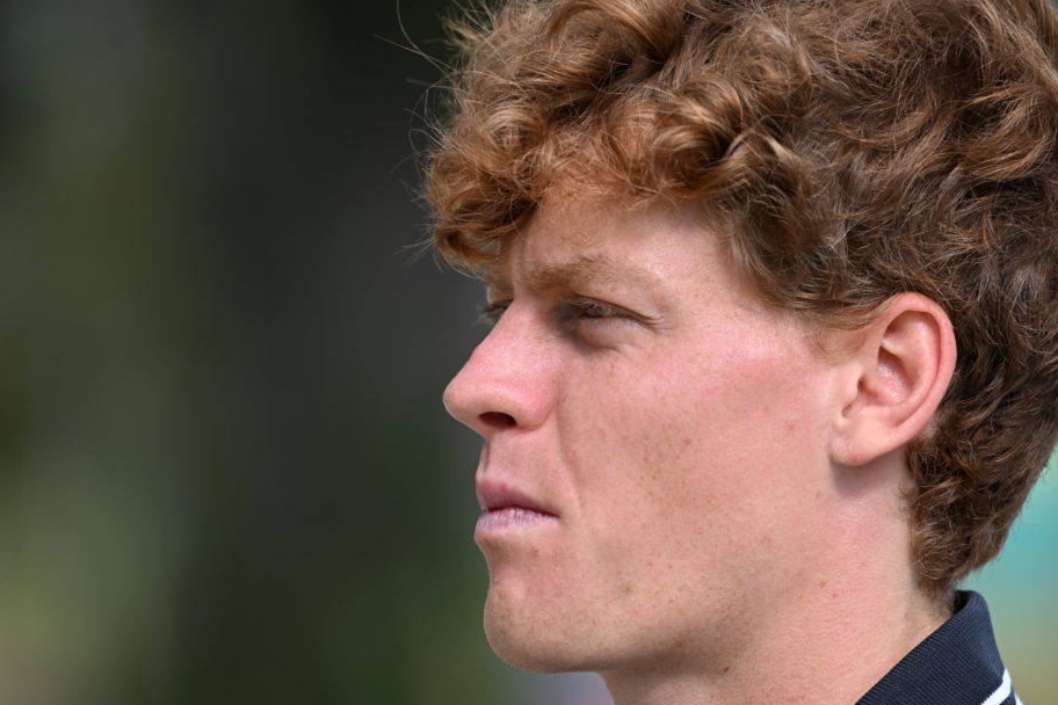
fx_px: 12871
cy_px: 345
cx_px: 570
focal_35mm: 438
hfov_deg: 4.7
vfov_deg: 3.1
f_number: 5.6
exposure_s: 1/1250
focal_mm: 390
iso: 500
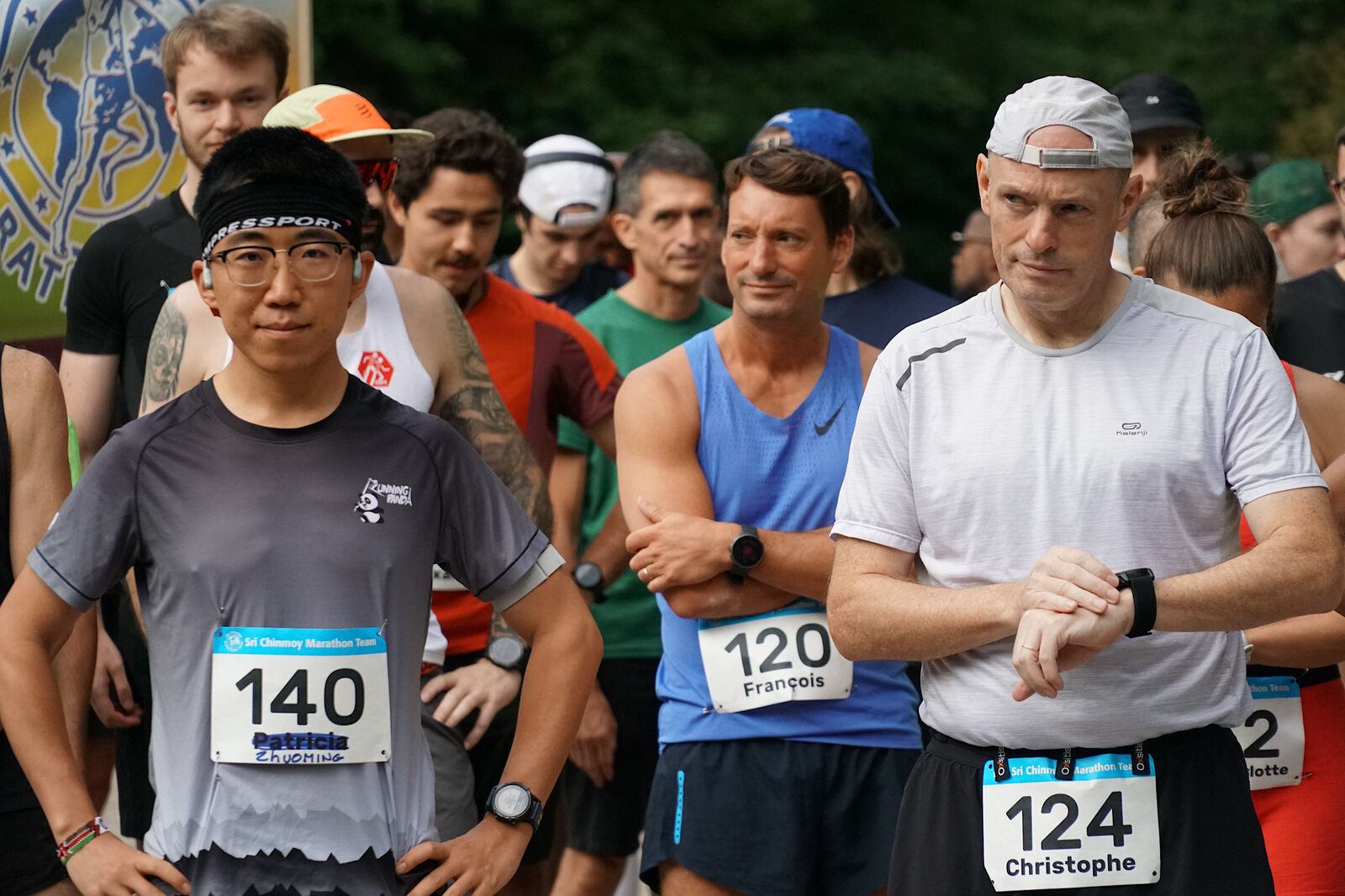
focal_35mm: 158
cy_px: 448
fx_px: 5883
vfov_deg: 8.7
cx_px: 672
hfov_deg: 13.0
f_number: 4
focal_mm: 105
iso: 1600
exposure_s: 1/2000
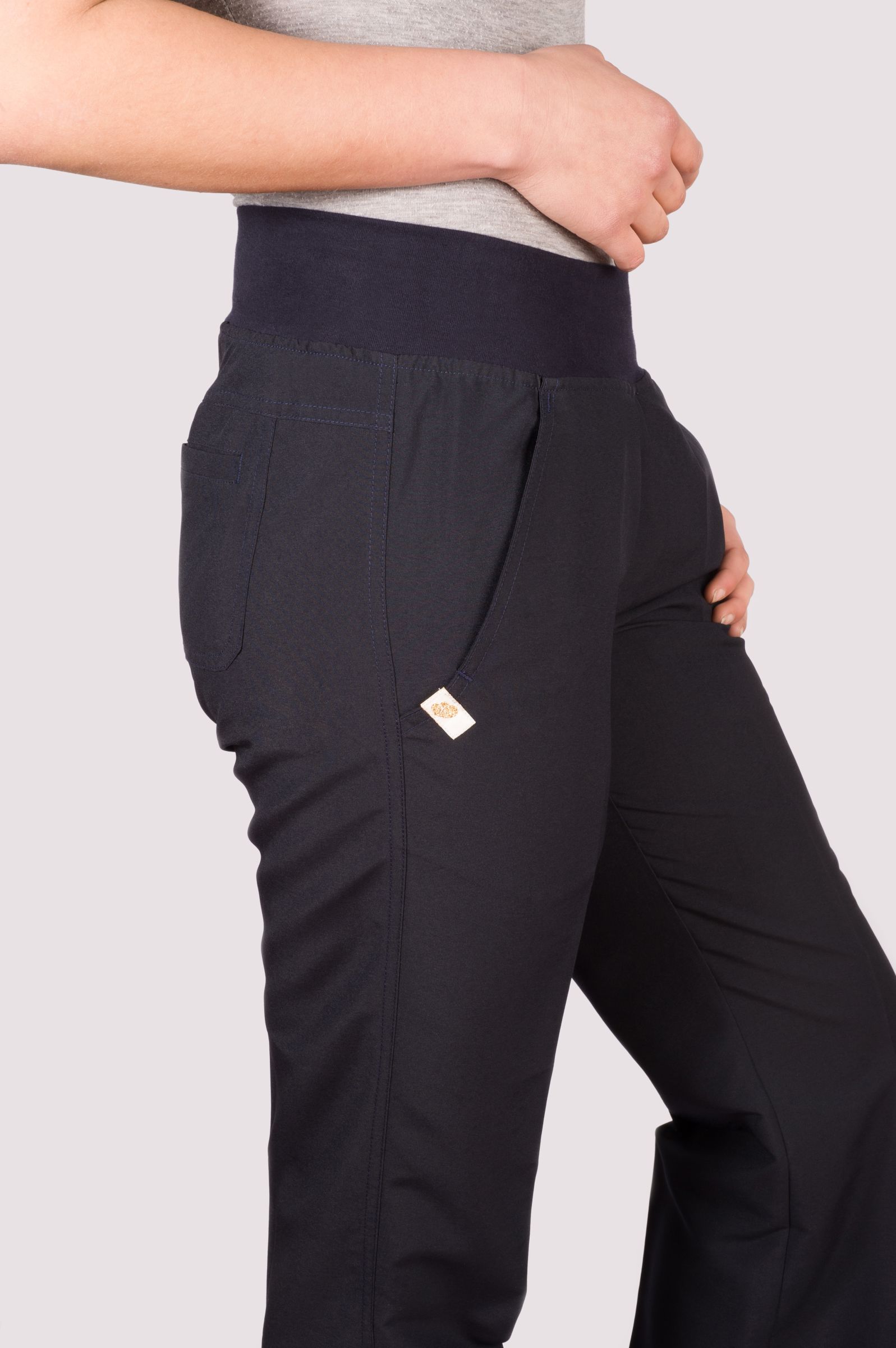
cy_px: 674
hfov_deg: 22.6
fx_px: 2243
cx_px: 448
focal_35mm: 60
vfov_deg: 33.4
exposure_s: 1/200
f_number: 25
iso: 200
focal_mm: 60
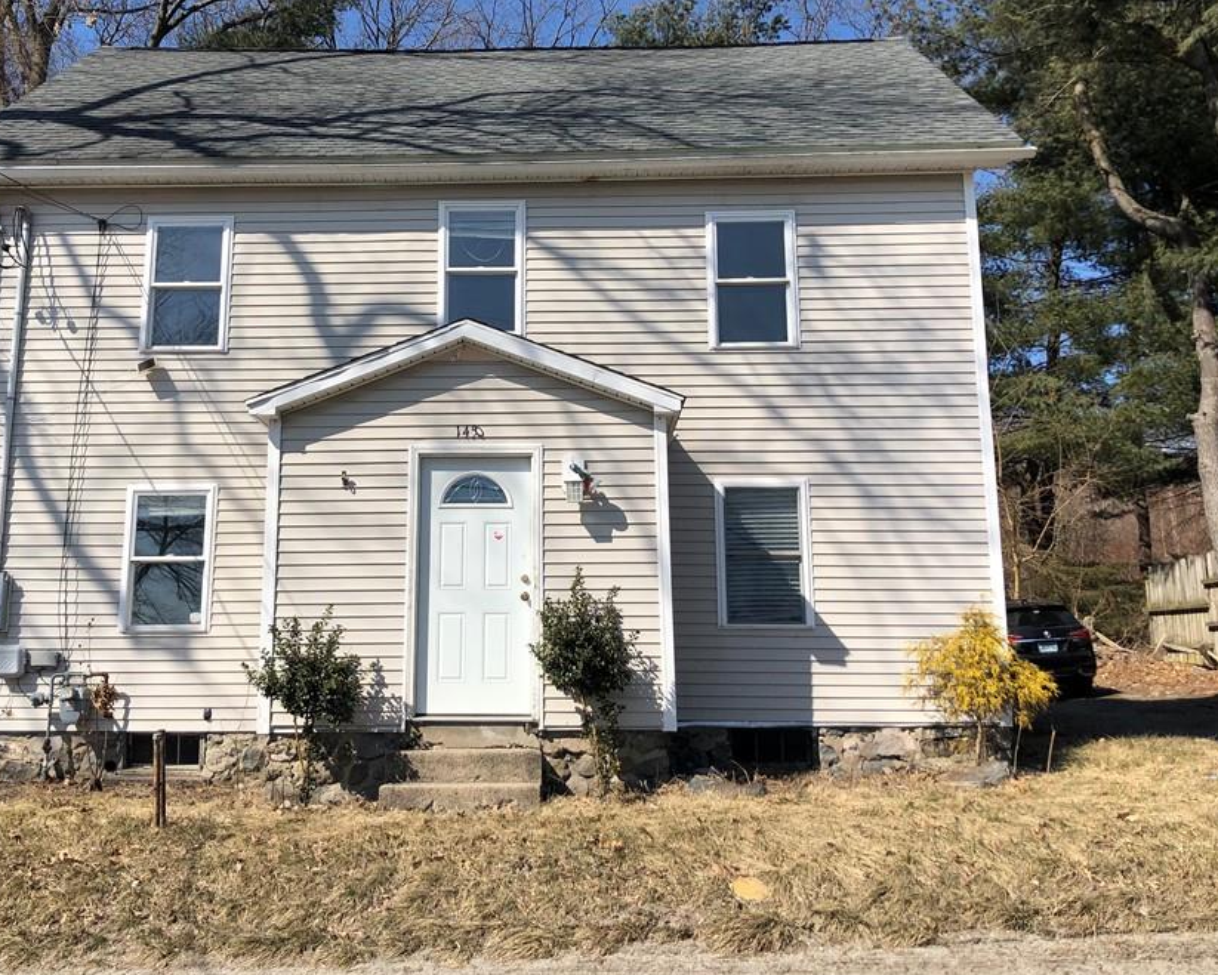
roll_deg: -0.2
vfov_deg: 43.3
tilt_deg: +11.7
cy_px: 448
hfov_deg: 52.6
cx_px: 505
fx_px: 1226
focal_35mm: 34
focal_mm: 3.99
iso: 25
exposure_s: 1/3040
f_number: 1.8
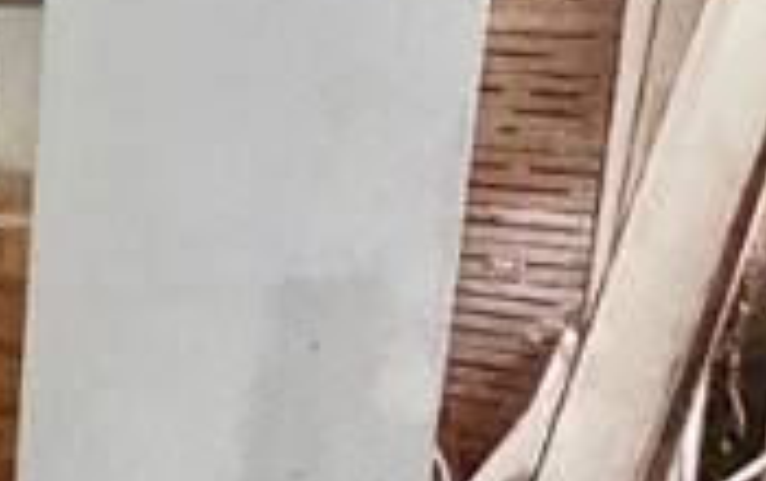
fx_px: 1359
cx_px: -451
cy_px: 144
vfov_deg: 20.0
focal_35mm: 65
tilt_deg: -9.9
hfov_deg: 23.5
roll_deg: +0.1
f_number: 2.2
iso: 125
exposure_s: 1/60
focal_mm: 2.22
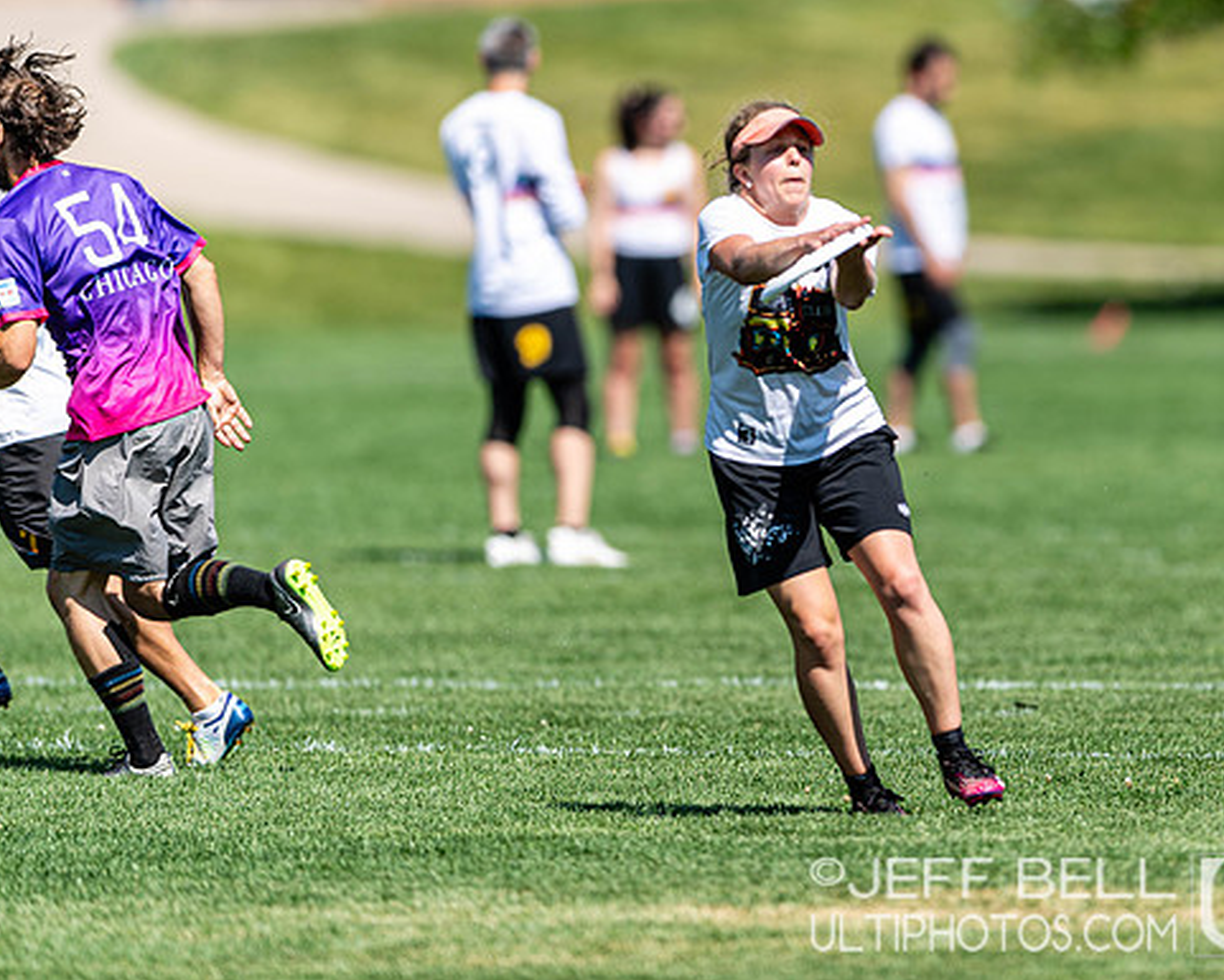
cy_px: 305
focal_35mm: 623
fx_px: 22573
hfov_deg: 3.1
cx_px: 919
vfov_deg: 2.5
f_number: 2.8
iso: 100
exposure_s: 1/2000
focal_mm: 400
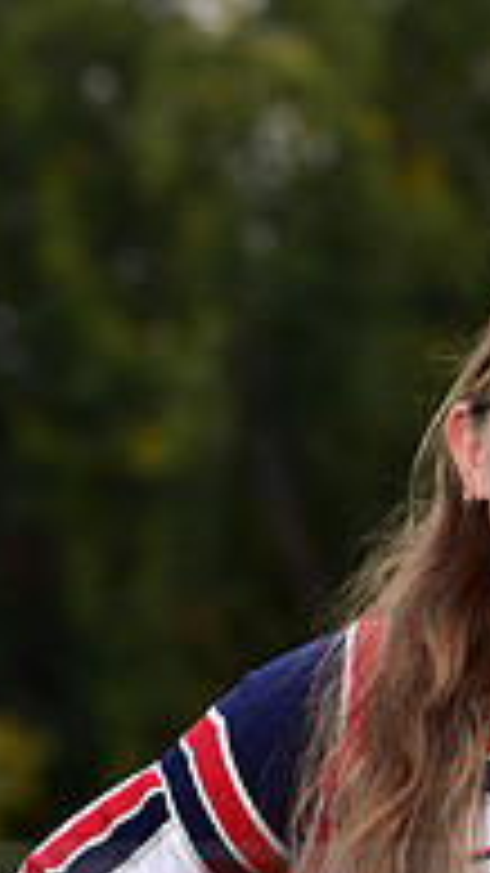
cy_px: 904
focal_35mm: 375
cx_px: 672
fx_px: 8669
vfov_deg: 5.7
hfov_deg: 3.2
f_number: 5
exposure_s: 1/250
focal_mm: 120
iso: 160
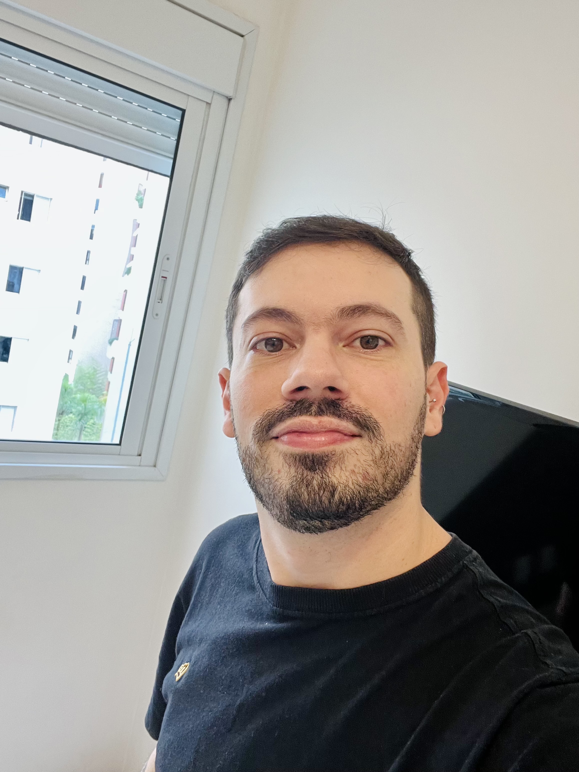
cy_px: 386
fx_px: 669
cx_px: 290
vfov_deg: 60.0
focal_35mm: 30
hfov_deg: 46.8
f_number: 2.2
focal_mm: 2.71
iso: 200
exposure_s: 1/60
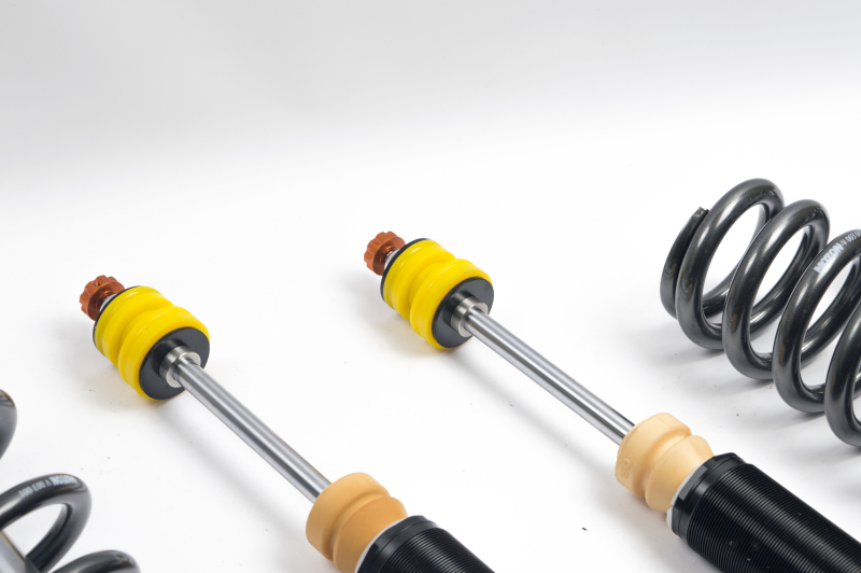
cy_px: 286
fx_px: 1971
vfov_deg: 16.5
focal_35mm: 82
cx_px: 430
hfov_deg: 24.6
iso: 100
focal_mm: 55
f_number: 9
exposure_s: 1/15
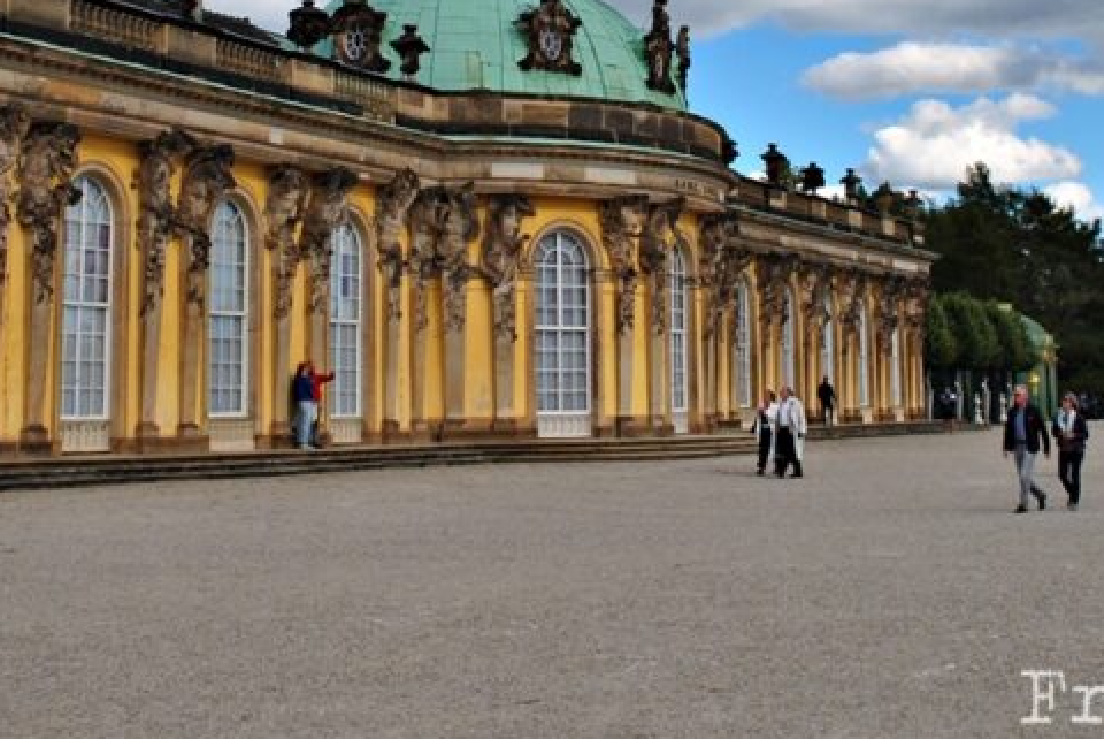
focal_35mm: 64
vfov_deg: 20.6
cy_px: 8
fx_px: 1964
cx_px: 529
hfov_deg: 31.4
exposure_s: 1/250
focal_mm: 20
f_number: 10
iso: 125
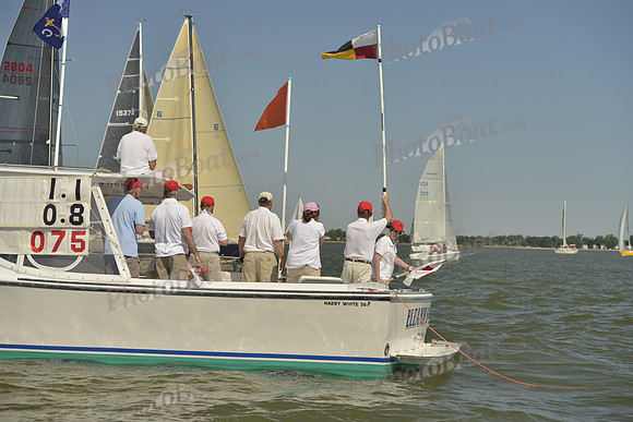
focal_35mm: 70
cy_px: 211
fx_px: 1231
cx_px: 316
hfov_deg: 28.8
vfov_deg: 19.5
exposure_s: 1/1250
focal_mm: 70
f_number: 5.6
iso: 200
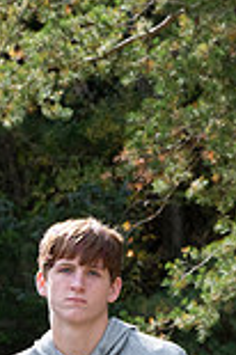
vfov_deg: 7.0
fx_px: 2868
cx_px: 82
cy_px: 460
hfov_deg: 4.7
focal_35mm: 291
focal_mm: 100
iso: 800
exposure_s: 1/400
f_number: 11
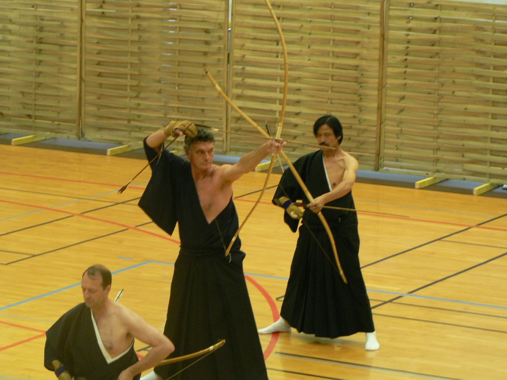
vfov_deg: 8.5
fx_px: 2563
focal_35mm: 175
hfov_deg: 11.3
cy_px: 190
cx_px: 254
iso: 200
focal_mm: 29.1
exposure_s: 1/30
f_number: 3.3
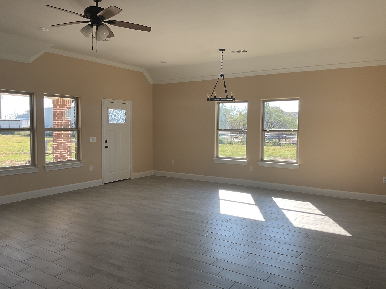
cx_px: 193
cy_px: 144
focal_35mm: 29
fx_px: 323
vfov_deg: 48.2
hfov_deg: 61.7
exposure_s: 1/180
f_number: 1.8
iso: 16
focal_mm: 3
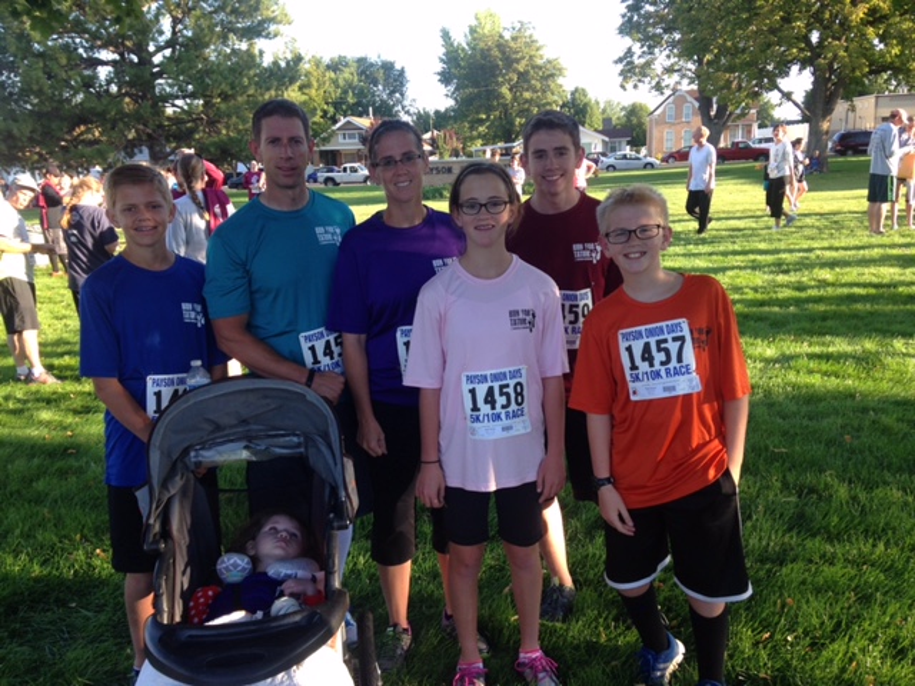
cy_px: 343
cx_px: 458
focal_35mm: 33
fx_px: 872
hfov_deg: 55.4
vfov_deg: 42.9
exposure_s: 1/164
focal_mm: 4.12
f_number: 2.4
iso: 50
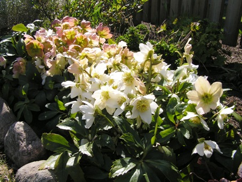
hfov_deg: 49.0
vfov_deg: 37.8
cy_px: 91
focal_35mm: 38
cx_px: 121
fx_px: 266
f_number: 5.6
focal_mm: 6.3
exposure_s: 1/250
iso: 50
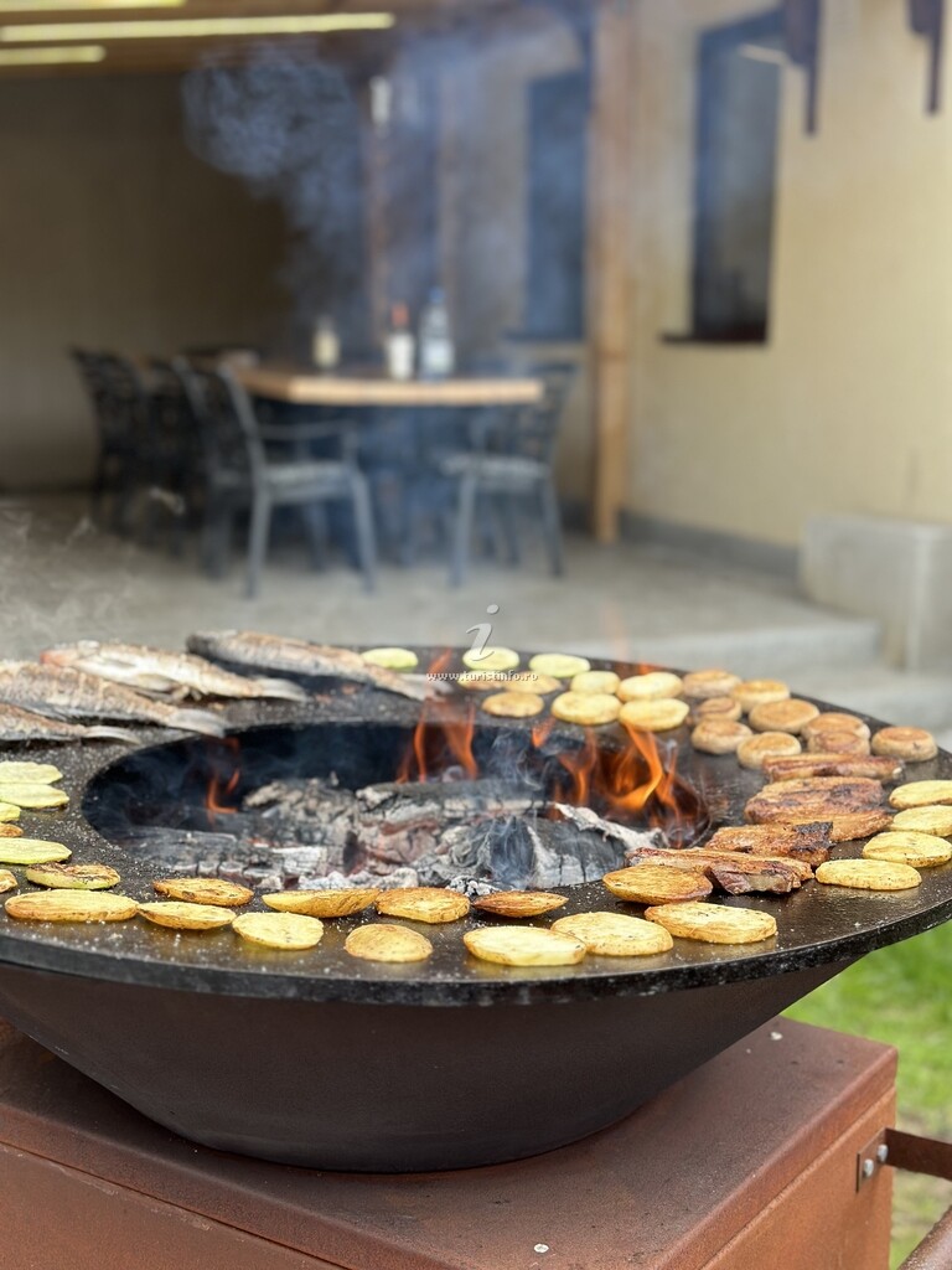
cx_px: 476
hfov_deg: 30.3
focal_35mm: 48
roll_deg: -0.8
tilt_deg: -10.7
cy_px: 635
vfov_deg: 39.7
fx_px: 1760
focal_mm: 6.86
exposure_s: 1/221
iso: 80
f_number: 1.78
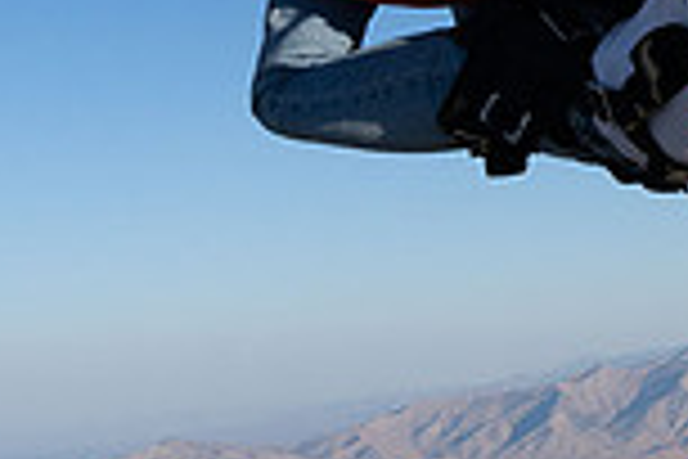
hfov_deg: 19.6
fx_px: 1739
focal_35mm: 91
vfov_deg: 13.6
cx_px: 1016
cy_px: -344
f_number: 9
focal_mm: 24
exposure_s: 1/2000
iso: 800
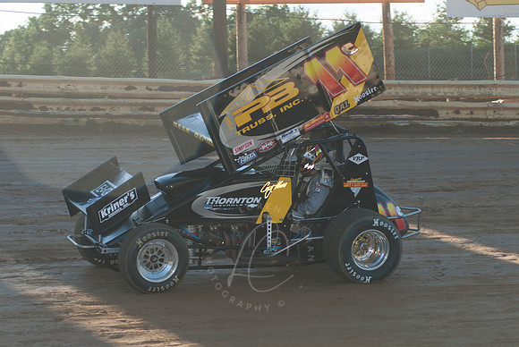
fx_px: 1732
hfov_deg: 17.0
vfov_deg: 11.4
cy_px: 174
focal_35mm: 120
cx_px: 260
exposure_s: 1/500
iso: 100
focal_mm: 80
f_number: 4
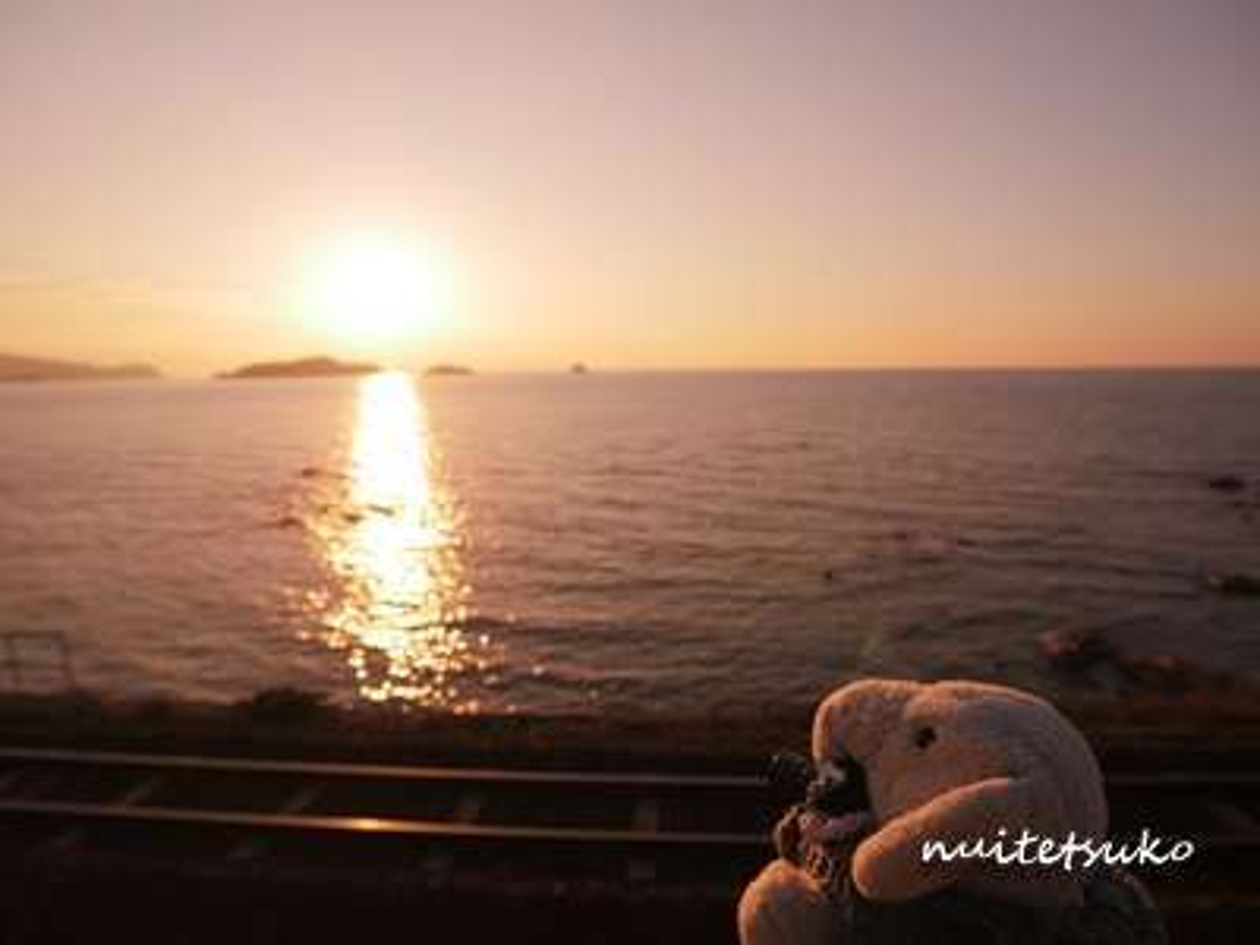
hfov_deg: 71.6
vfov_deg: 56.8
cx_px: 630
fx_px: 874
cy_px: 472
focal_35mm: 24
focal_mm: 12
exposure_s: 1/1600
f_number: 4.2
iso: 250
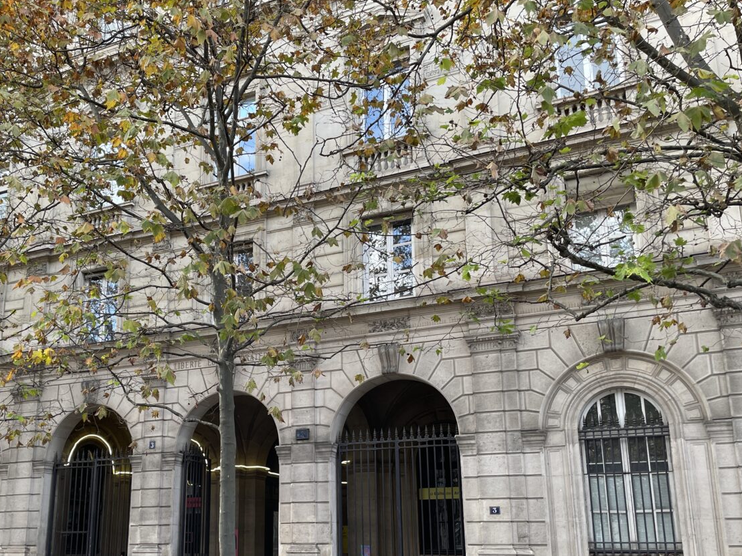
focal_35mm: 36
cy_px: 382
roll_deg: -1.8
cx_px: 273
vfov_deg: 39.1
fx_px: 772
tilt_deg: +11.7
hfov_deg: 50.8
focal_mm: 4.2
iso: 40
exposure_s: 1/121
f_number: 1.6
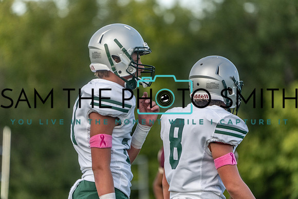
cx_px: 149
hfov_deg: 3.7
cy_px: 100
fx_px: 4636
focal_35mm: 560
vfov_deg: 2.5
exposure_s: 1/1250
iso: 1600
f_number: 8
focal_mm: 560
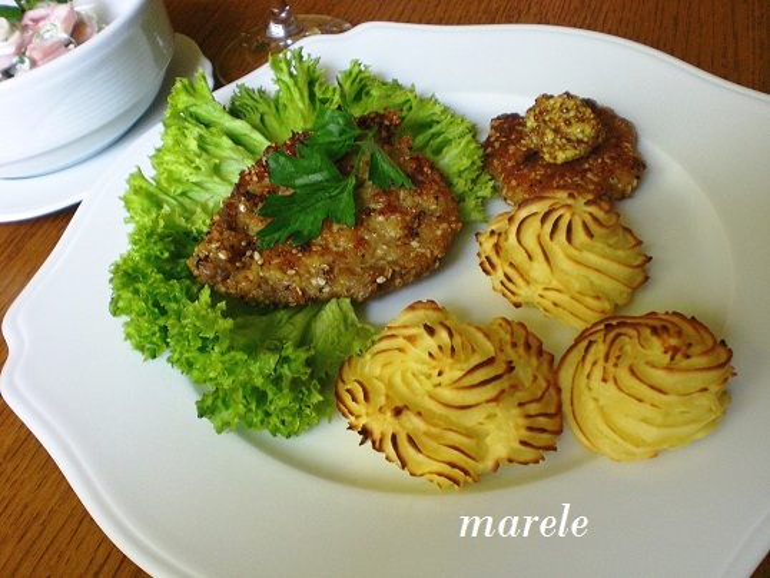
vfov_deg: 37.7
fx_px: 846
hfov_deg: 49.0
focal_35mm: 38
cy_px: 289
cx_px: 385
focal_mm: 6.3
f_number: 3.1
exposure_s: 1/30
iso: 200
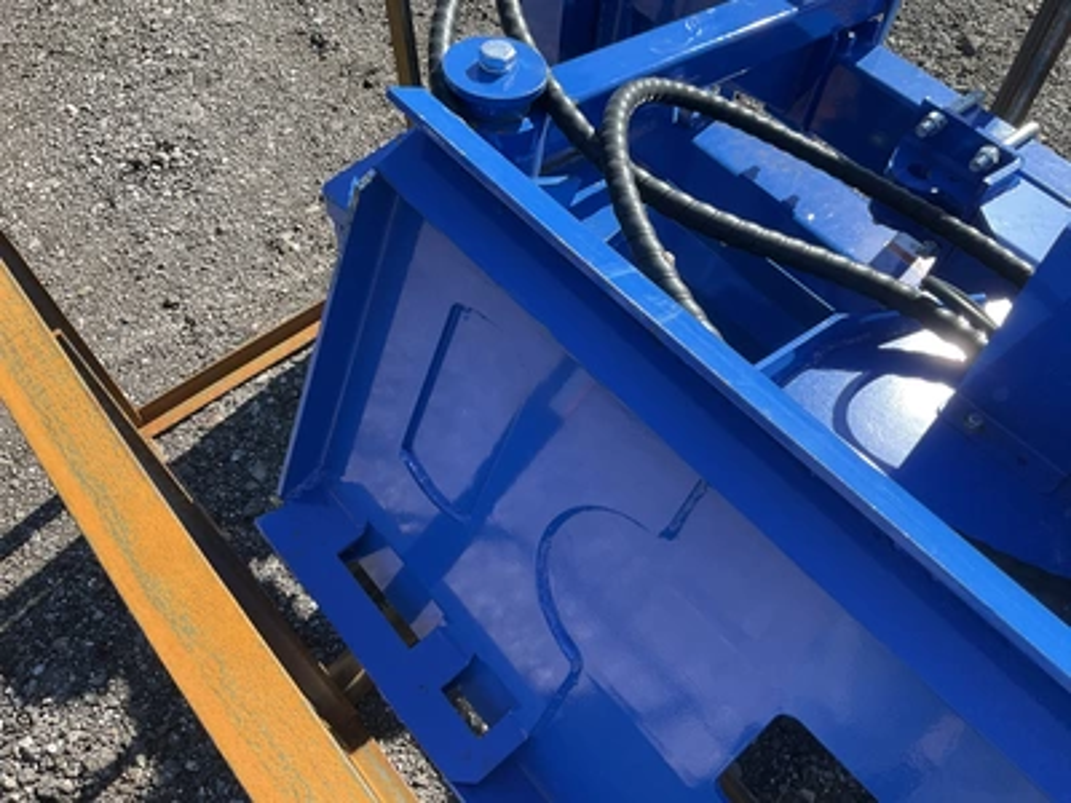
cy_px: 402
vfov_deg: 48.2
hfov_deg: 61.7
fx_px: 897
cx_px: 536
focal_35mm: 29
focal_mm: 3
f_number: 1.8
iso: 25
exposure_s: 1/509
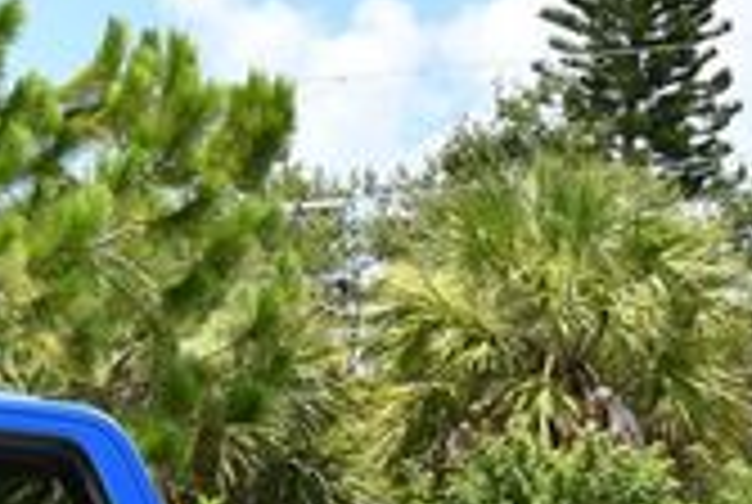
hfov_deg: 10.5
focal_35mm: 184
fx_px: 3850
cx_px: -590
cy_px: 788
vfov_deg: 7.4
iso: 160
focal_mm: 24
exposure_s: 1/250
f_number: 8
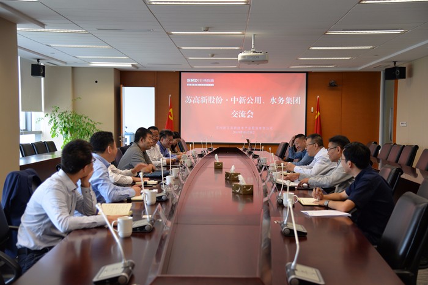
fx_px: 571
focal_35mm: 48
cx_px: 214
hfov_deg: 41.1
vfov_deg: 28.1
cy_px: 142
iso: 450
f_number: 4
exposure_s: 1/60
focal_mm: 48
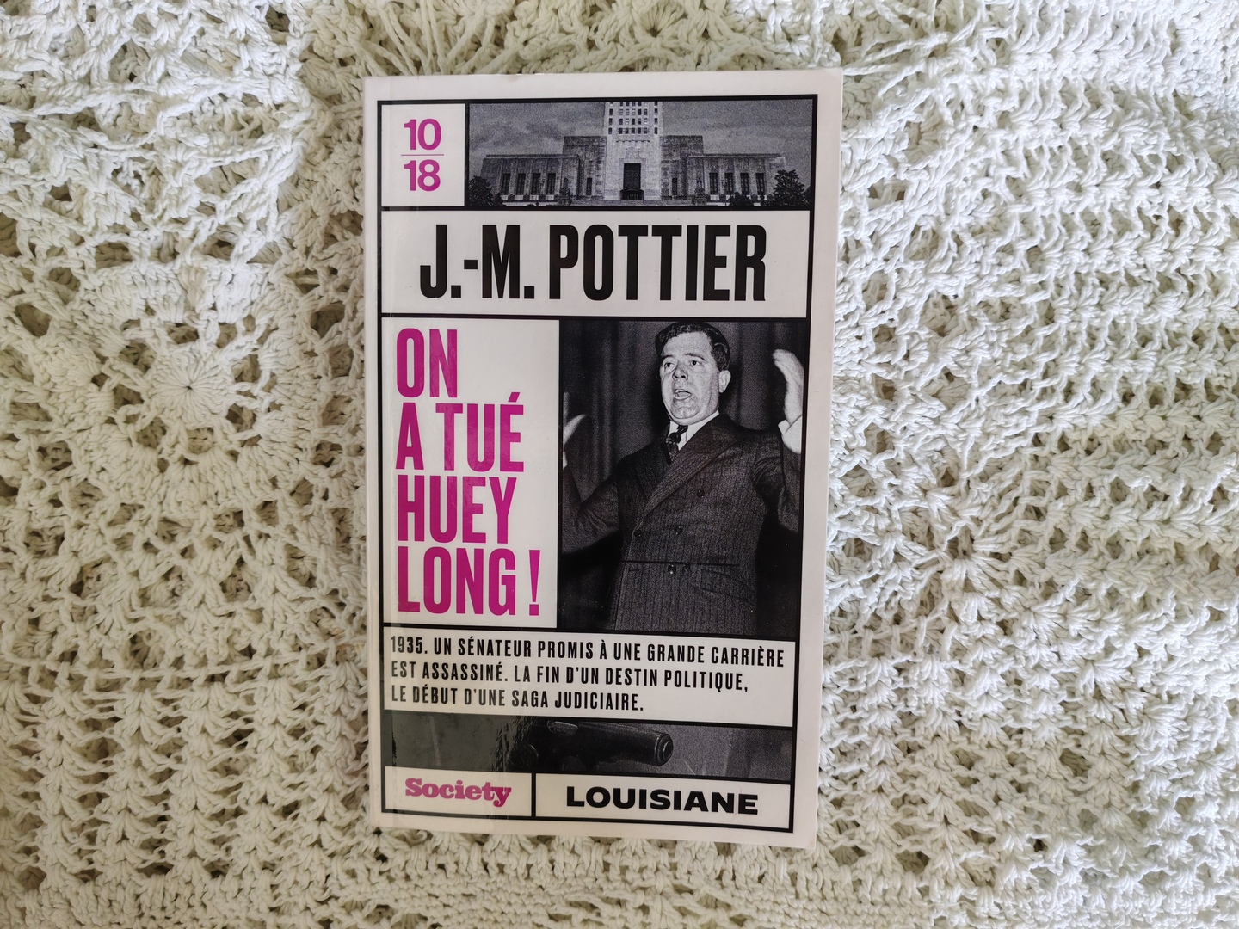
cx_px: 620
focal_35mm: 27
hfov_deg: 65.3
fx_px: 966
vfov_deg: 51.4
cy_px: 464
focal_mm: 5.52
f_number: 1.95
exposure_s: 1/50
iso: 100
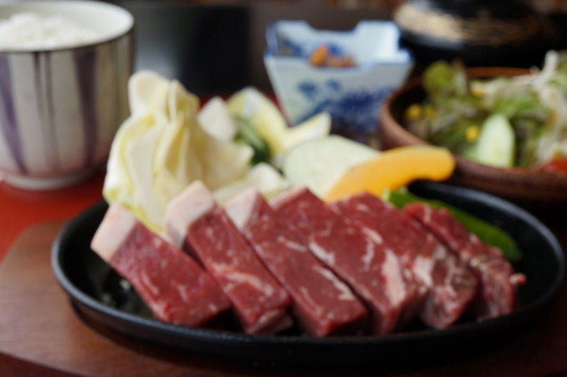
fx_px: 708
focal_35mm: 45
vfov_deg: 29.8
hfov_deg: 43.6
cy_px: 188
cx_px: 284
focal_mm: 30
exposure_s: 1/100
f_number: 8
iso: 200
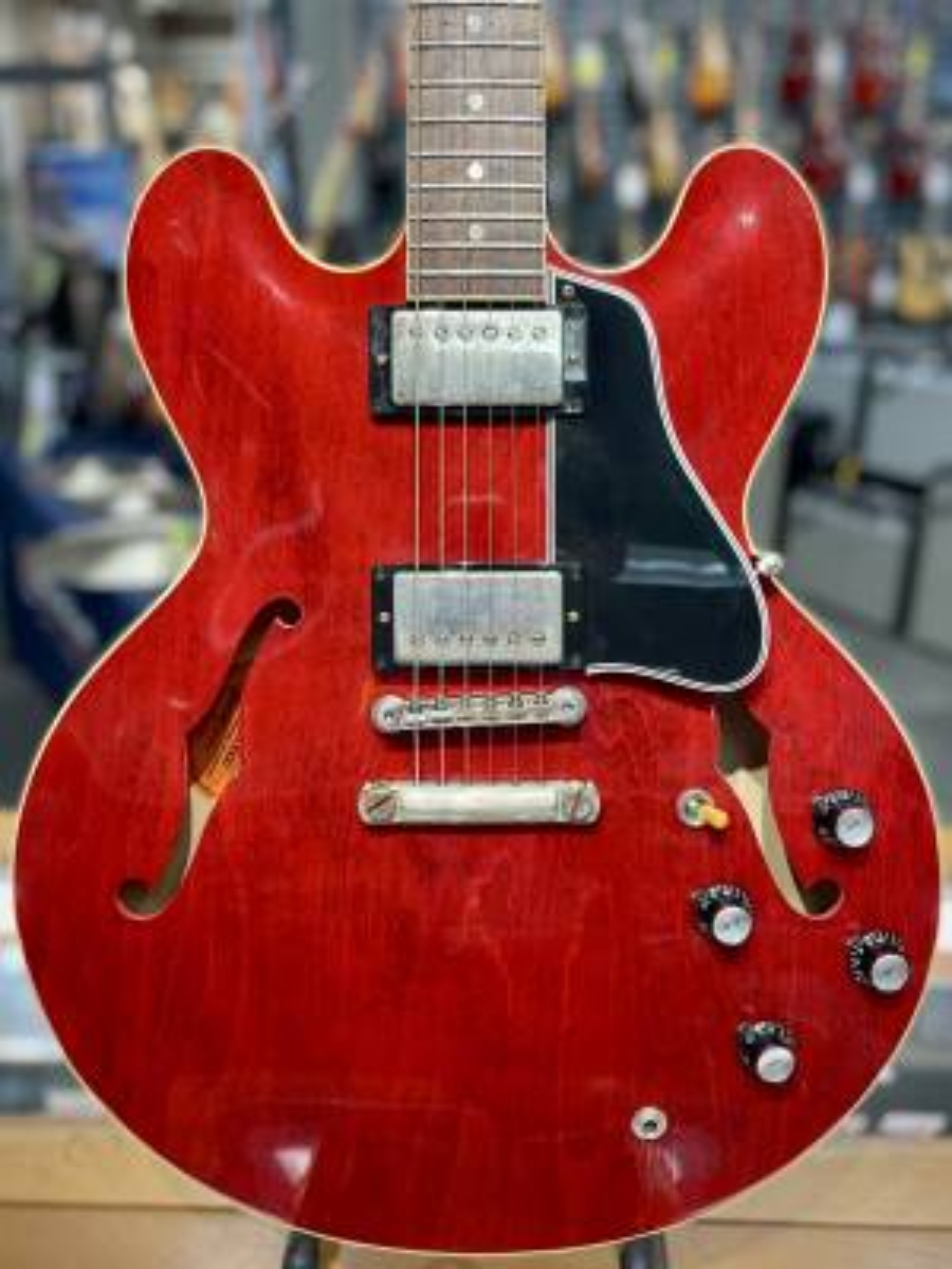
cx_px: 476
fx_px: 953
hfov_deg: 53.1
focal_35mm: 26
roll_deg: +1.7
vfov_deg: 67.3
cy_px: 634
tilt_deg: -20.6
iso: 125
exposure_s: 1/120
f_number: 1.6
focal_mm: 4.2
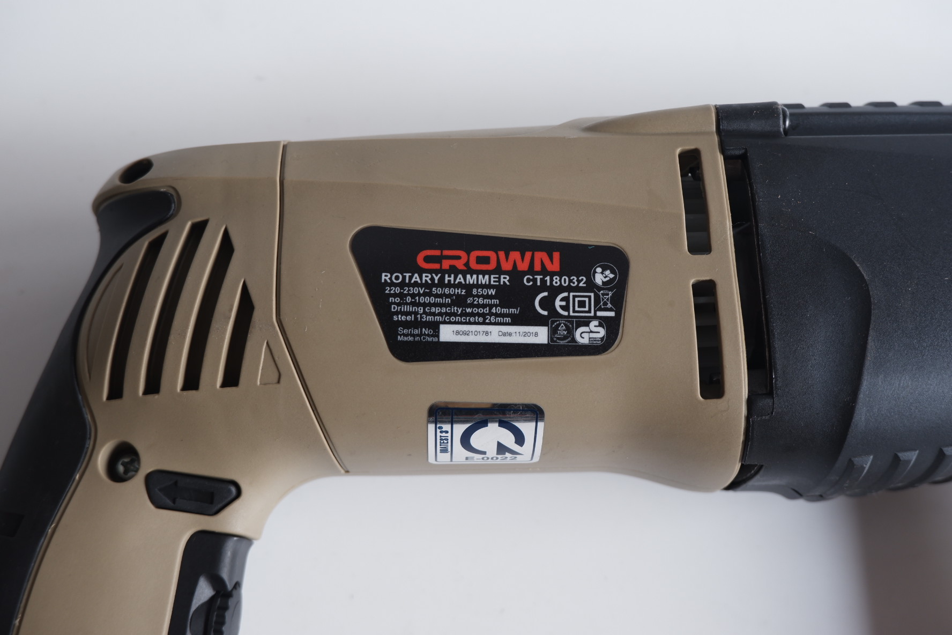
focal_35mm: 44
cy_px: 318
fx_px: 1163
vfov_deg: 30.5
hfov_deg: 44.5
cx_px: 476
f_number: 4.5
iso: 200
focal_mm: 29.6
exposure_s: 1/40
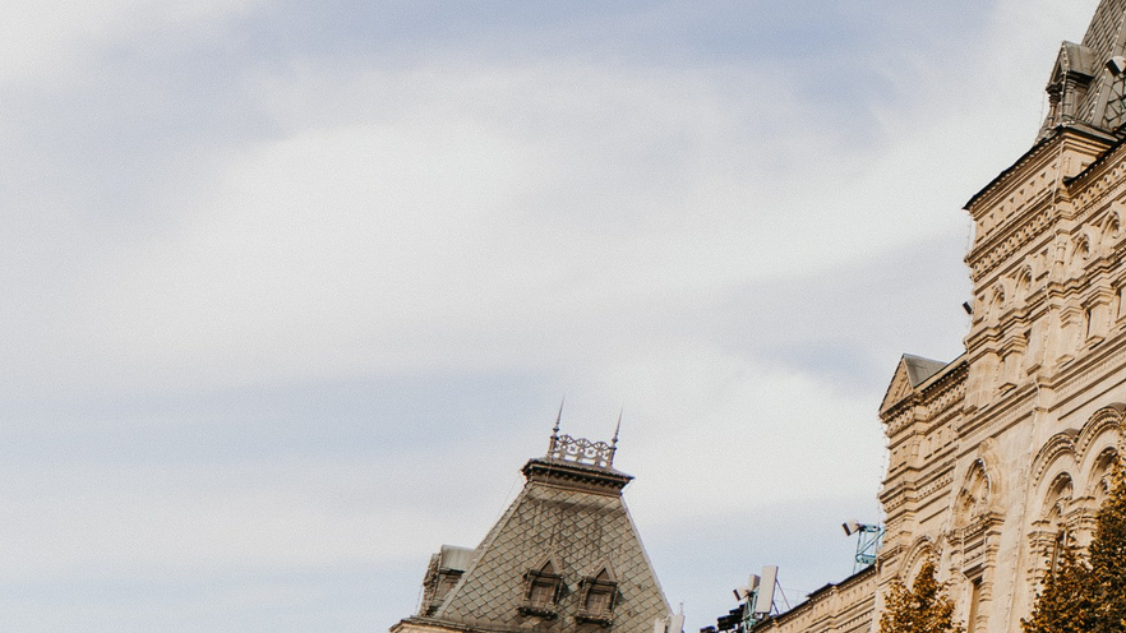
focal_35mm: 73
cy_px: 3
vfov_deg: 16.2
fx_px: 2179
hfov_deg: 24.3
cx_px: 1565
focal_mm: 24
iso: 100
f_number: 4
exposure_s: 1/320
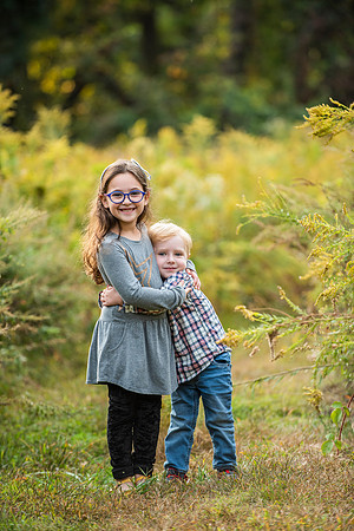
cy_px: 266
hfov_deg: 6.9
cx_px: 177
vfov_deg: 10.3
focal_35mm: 200
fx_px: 2950
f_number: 3.5
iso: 500
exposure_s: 1/500
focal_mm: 200
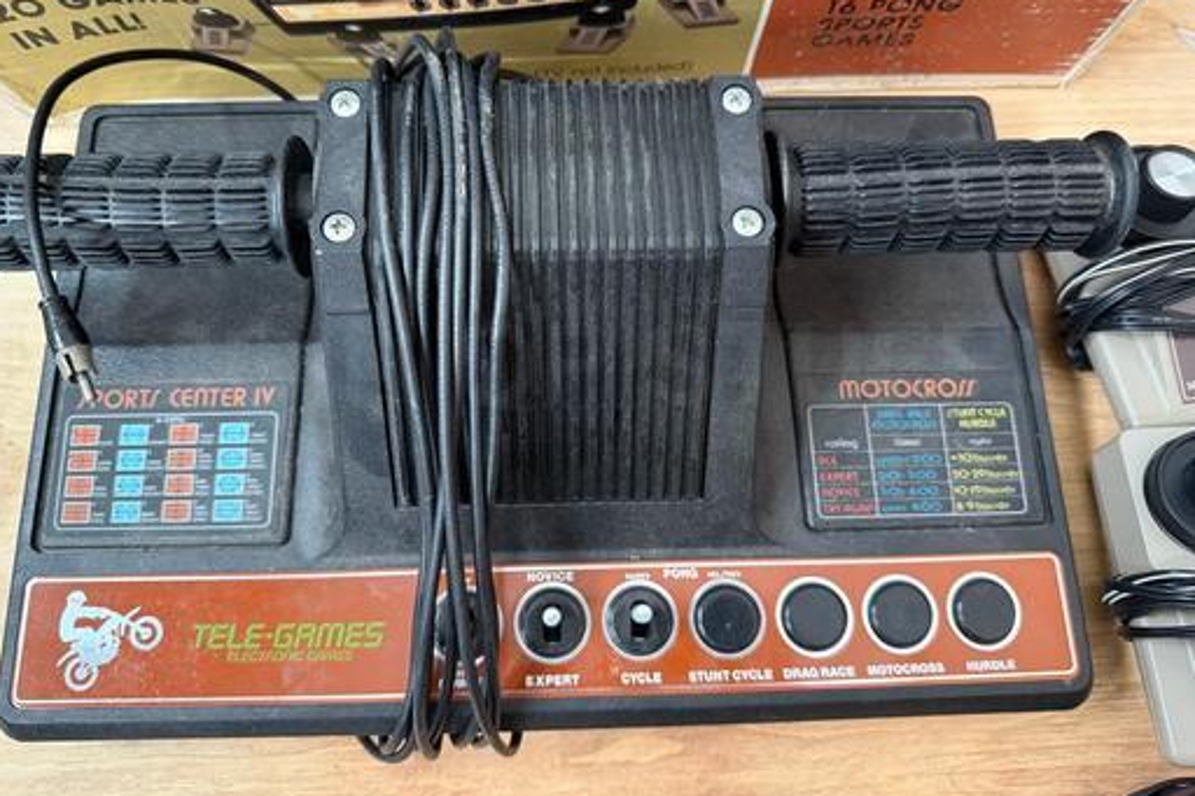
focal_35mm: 26
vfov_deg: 49.5
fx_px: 863
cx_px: 575
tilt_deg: -70.7
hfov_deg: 69.4
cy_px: 362
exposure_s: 1/60
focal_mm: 6.76
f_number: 1.78
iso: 500
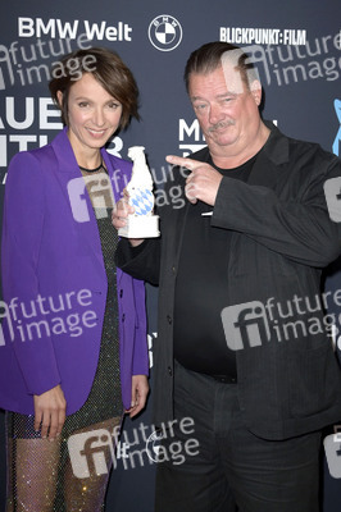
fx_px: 783
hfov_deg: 24.6
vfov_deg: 36.3
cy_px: 256
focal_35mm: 55
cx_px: 170
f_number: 5
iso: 1250
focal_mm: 55
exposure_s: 1/200
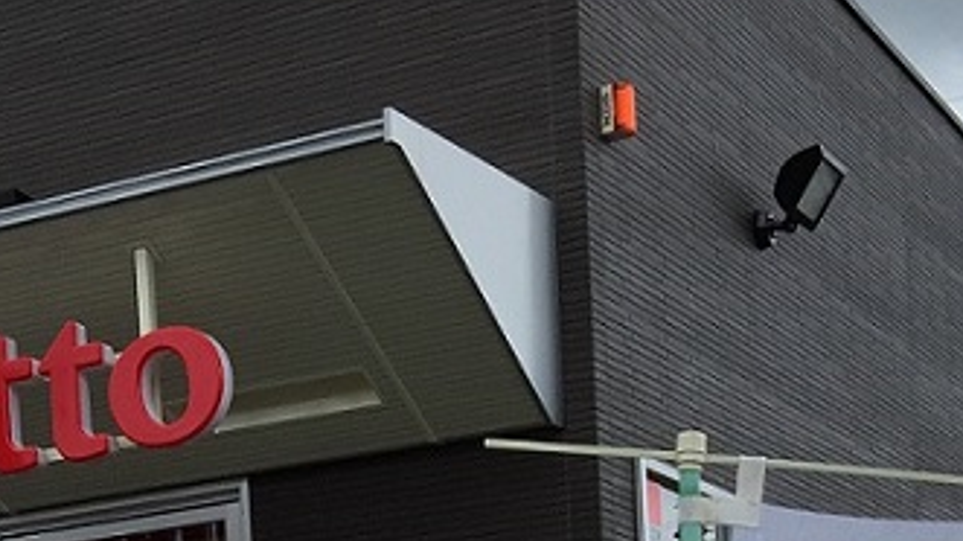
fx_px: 2349
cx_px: 364
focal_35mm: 92
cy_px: 1009
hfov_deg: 23.1
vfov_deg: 12.0
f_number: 2.2
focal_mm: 4.15
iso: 32
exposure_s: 1/1163
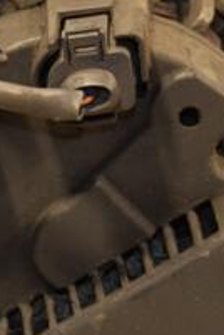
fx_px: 2174
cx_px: 69
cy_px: 210
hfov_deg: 5.9
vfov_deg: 8.8
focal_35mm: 233
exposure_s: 1/80
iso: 800
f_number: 5
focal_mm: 52
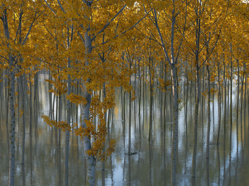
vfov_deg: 20.7
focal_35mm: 71
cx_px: 112
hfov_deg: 27.4
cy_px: 86
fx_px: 511
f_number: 9
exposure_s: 1/40
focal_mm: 64
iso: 100
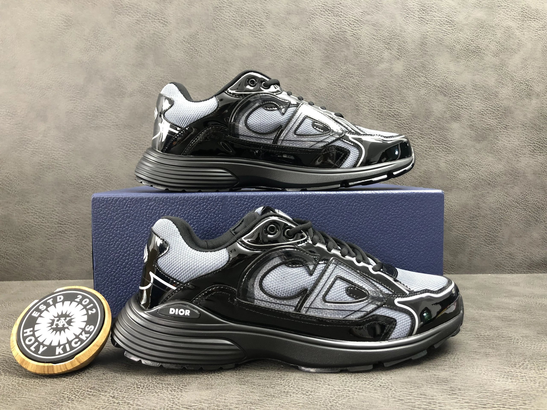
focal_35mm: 28
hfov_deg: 63.4
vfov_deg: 49.7
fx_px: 442
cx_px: 274
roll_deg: +0.3
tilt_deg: -3.1
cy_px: 205
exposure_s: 1/17
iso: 100
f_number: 1.8
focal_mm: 4
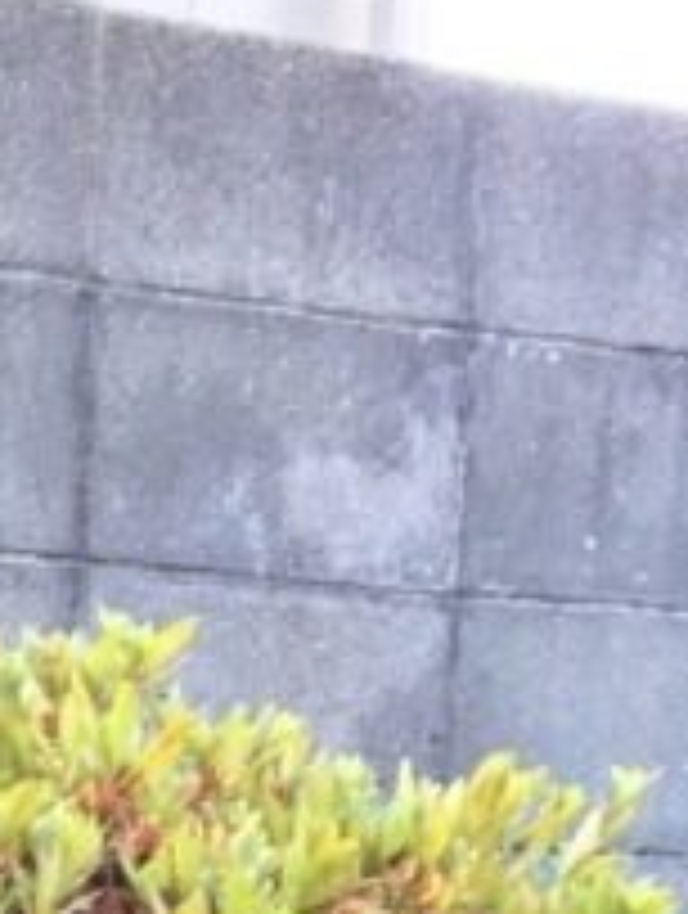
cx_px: -576
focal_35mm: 146
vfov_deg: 11.4
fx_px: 3857
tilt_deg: -12.6
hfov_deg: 9.7
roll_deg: -1.5
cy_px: 2134
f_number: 2.2
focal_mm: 4.15
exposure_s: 1/40
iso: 25
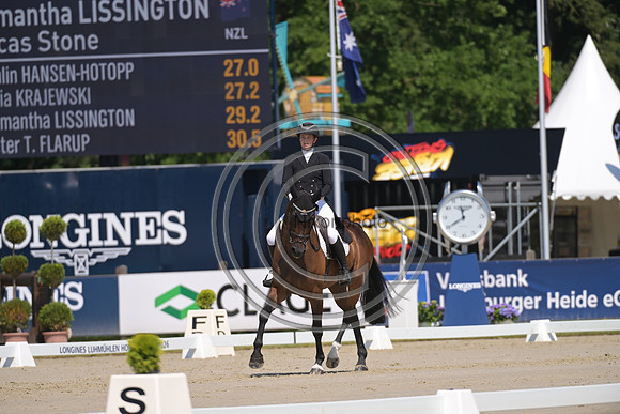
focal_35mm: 400
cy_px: 207
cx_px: 310
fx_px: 6890
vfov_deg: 3.4
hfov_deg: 5.2
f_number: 5
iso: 220
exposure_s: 1/1250
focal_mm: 400
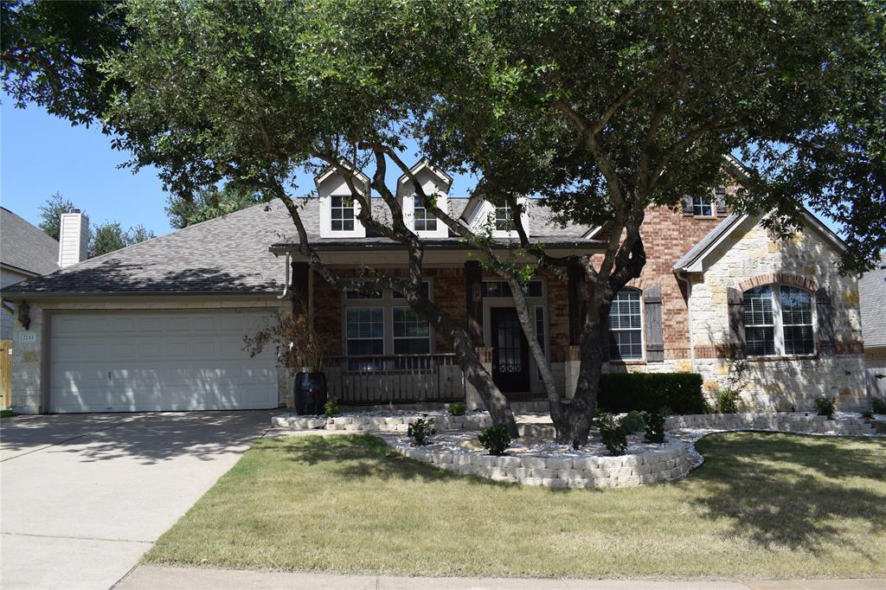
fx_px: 664
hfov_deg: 67.4
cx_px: 443
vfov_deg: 47.9
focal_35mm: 27
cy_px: 295
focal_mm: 18
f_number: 9
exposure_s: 1/320
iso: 200
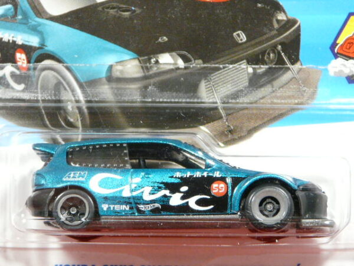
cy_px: 133
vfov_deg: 9.2
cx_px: 177
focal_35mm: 161
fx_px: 1646
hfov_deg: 12.3
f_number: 3.6
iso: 200
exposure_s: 1/25
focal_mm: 16.6
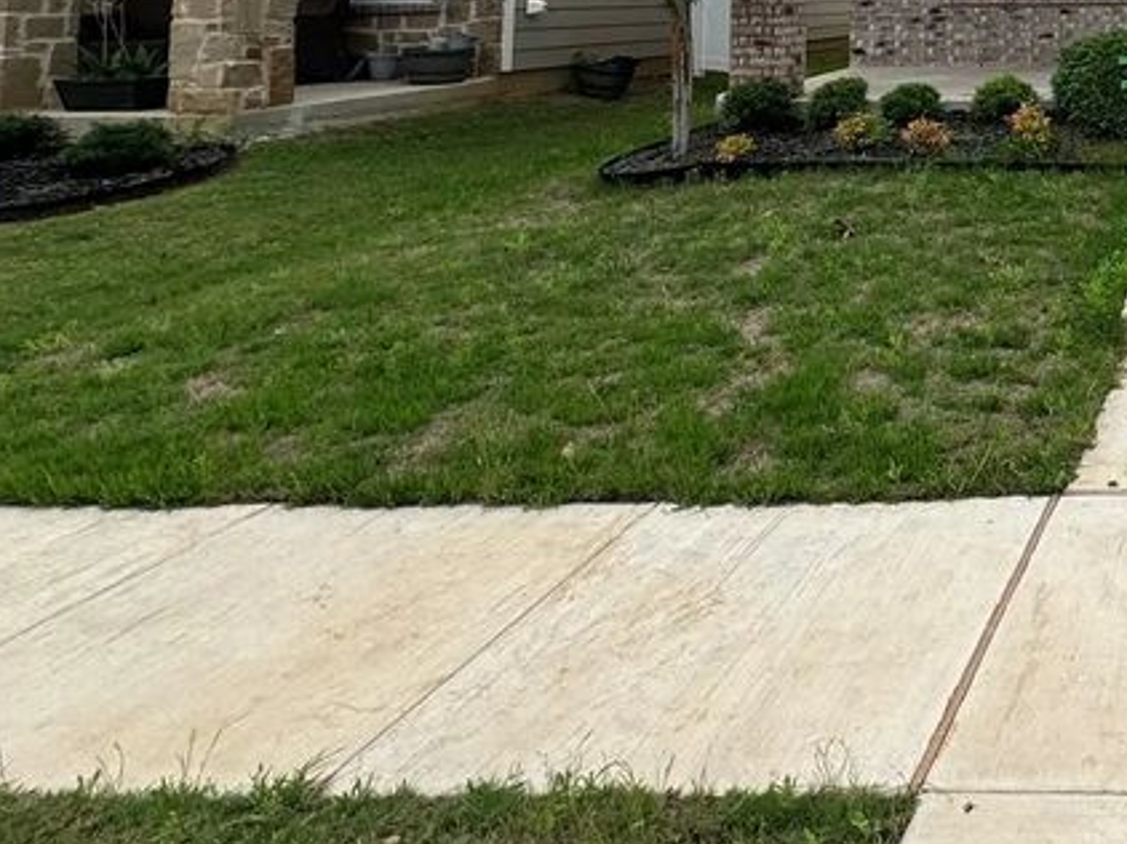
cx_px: 1295
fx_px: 1106
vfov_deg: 35.7
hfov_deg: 40.9
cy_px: -83
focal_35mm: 34
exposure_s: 1/304
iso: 40
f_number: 2.2
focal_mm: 2.22
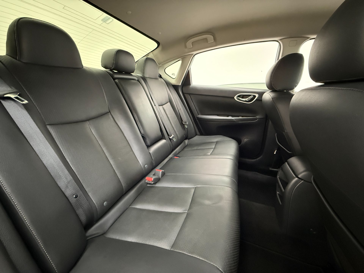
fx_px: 147
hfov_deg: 102.1
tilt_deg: -18.0
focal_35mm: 14
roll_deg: +0.0
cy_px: 136
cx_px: 182
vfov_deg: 85.7
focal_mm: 2.22
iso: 1250
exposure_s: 1/30
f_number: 2.2
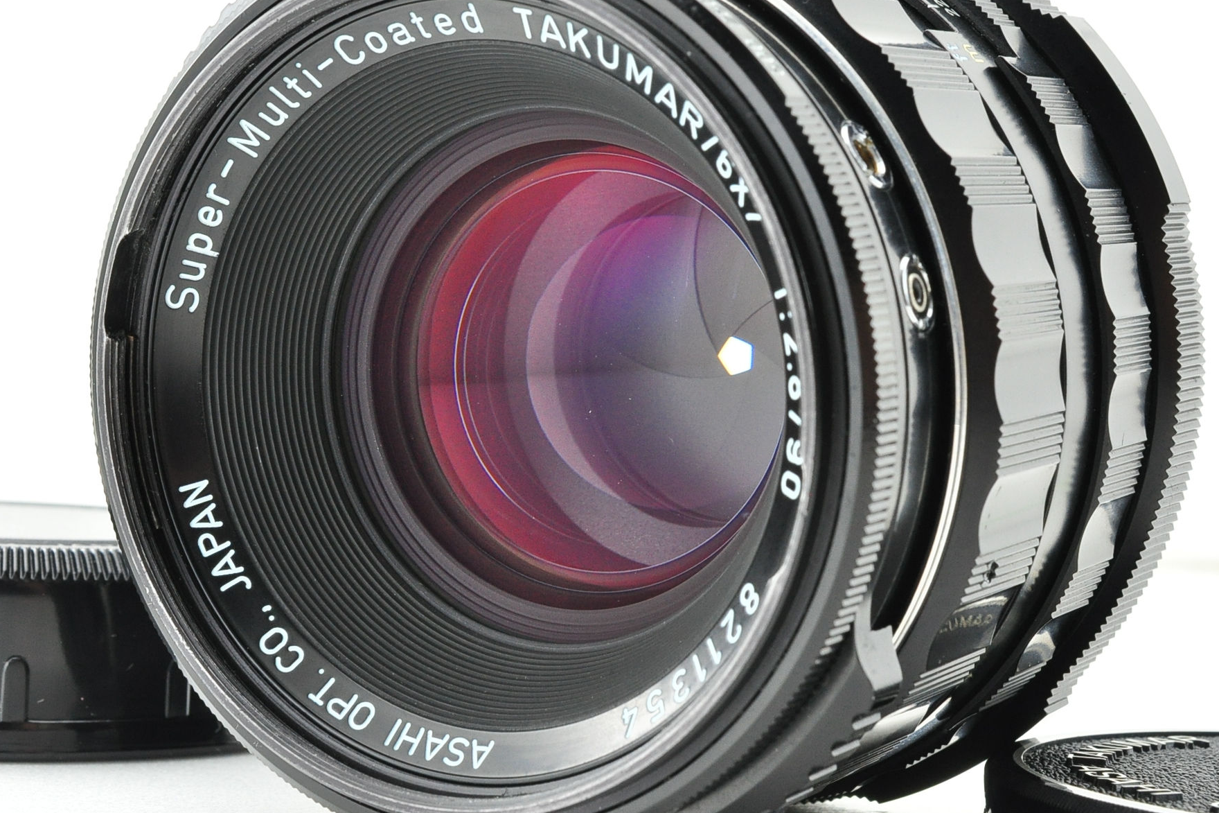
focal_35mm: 73
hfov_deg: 27.7
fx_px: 2471
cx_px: 629
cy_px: 369
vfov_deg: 18.7
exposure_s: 1/200
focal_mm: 40
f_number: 20
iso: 800
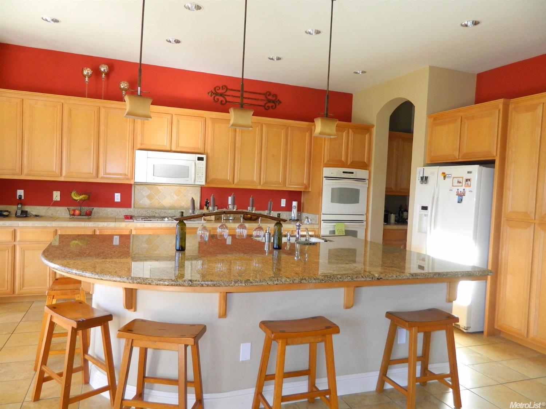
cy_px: 204
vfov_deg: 54.9
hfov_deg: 69.4
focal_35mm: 25
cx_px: 273
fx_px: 394
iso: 180
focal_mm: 4.5
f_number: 3.1
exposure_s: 1/30
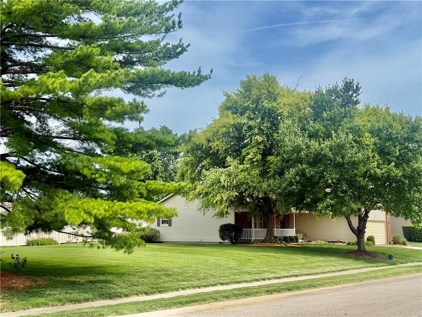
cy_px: 158
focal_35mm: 48
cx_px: 211
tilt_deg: +8.9
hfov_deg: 39.7
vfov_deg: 30.3
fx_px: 585
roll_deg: +0.0
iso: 80
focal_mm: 6.76
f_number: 1.78
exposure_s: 1/4587
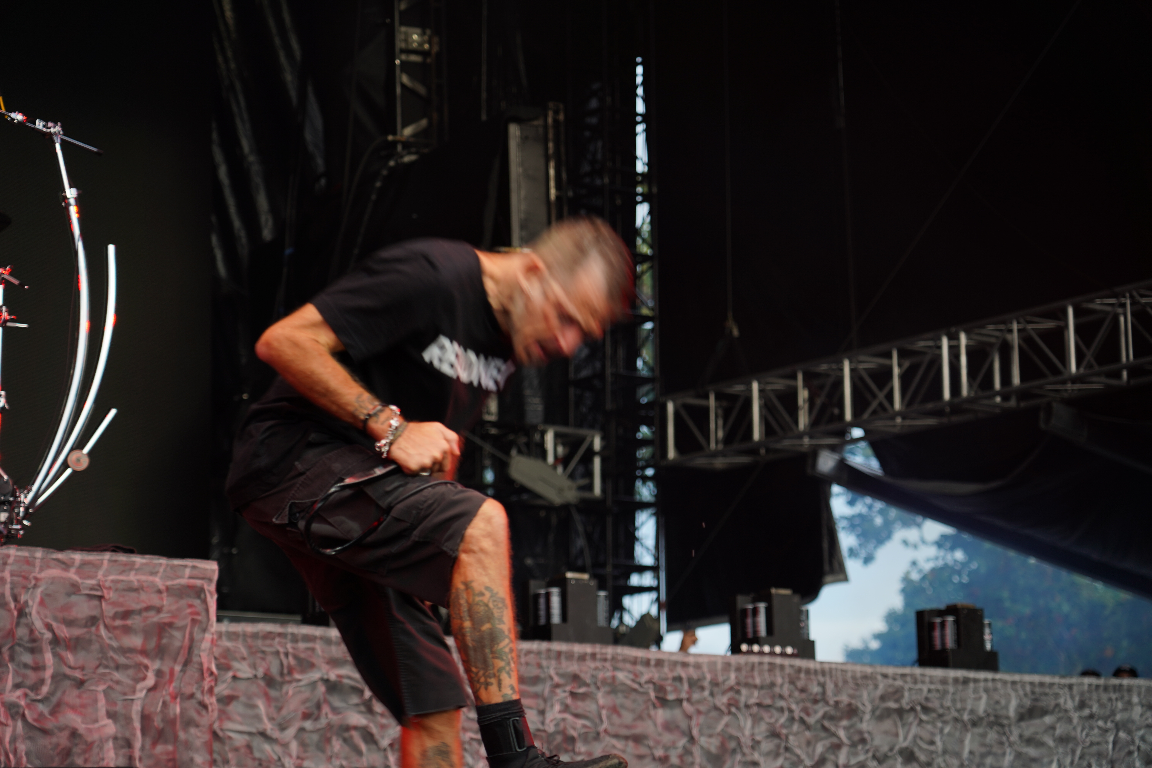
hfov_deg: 23.6
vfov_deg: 15.9
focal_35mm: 86
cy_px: 384
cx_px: 576
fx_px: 2752
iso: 160
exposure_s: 1/100
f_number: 4
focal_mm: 86
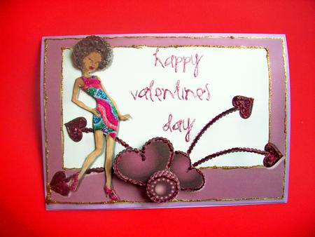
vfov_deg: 44.2
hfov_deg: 56.8
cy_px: 118
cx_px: 158
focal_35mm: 32
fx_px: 291
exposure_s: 1/15
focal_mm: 5.7
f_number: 2.9
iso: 160
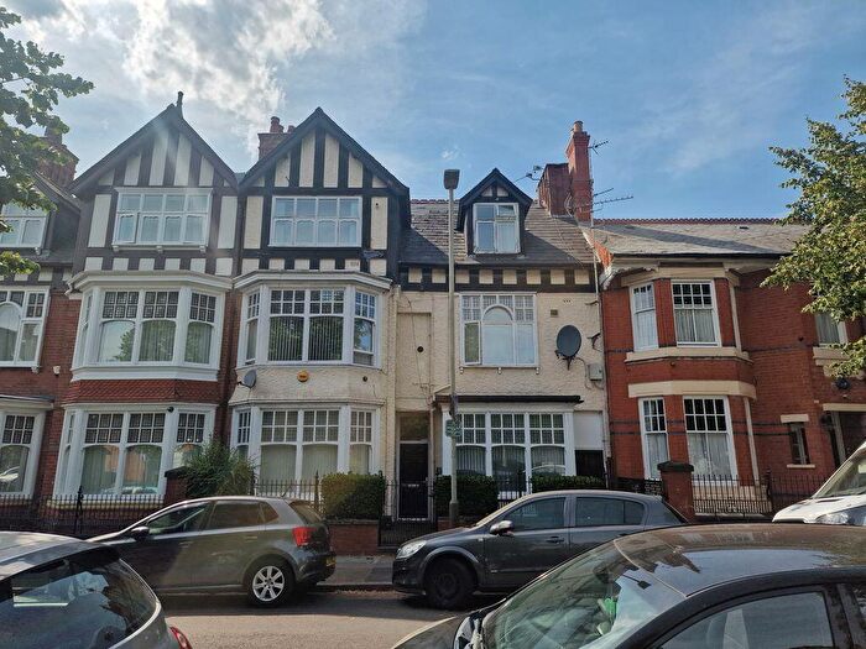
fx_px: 575
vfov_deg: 58.9
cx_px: 433
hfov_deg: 73.9
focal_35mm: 23
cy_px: 324
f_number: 1.8
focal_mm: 6.4
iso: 50
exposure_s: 1/1772
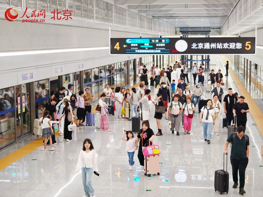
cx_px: 132
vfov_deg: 21.0
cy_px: 98
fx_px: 532
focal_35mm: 70
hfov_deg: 27.8
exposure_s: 1/50
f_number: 2.1
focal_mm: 16.53
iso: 640
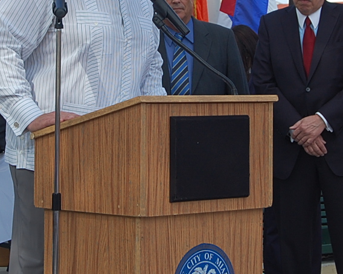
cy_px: 57
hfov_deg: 12.9
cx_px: 131
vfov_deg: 10.3
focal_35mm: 149
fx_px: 1512
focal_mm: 40
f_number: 8
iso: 200
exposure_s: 1/250
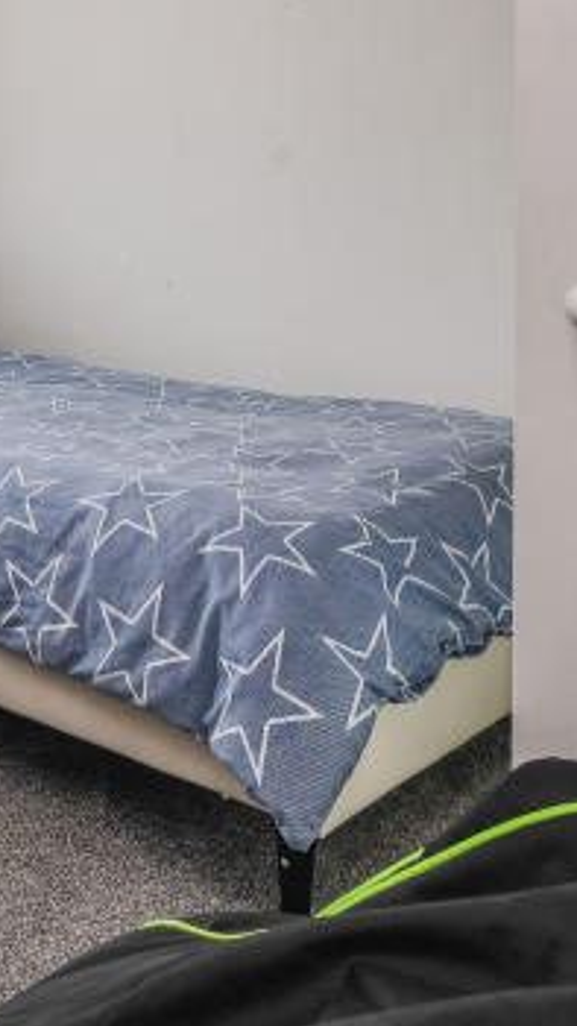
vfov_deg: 41.9
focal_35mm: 46
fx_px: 1251
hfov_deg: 24.6
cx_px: -21
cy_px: 152
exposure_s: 1/13
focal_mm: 15
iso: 200
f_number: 10
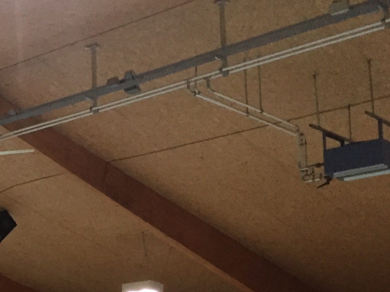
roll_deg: -0.1
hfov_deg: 20.9
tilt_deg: +6.5
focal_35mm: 83
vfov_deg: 17.2
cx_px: -149
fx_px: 935
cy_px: 316
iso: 250
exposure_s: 1/33
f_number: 2.2
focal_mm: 4.15
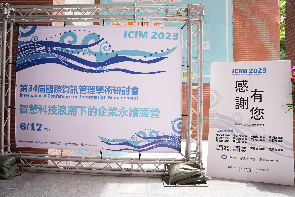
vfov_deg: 46.4
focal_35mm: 28
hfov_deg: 65.4
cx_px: 148
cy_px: 98
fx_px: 230
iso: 320
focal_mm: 28
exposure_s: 1/160
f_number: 4
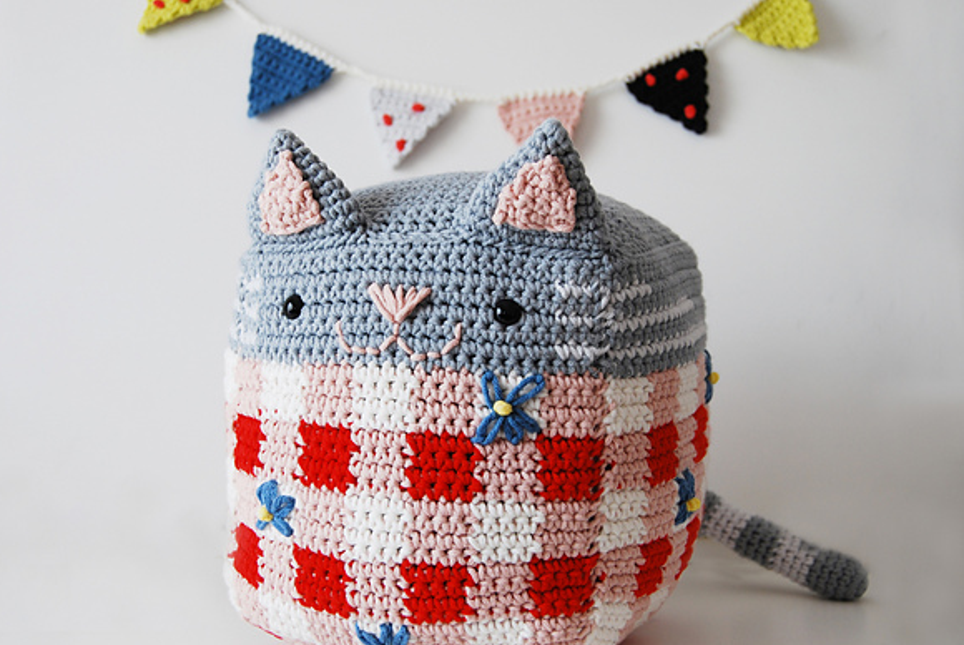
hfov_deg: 37.5
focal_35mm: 53
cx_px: 440
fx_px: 1421
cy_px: 342
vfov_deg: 25.6
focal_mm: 32
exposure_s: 1/100
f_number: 5
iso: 200
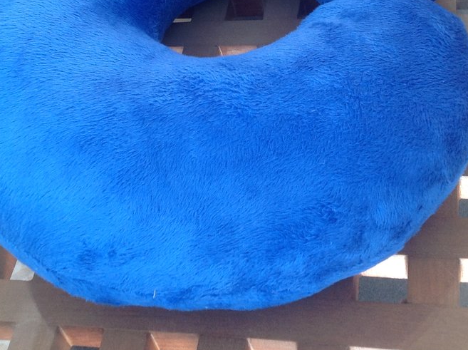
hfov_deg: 28.2
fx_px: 932
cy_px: 63
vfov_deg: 21.0
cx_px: 217
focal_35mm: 69
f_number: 2.4
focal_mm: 4.28
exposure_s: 1/60
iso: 64
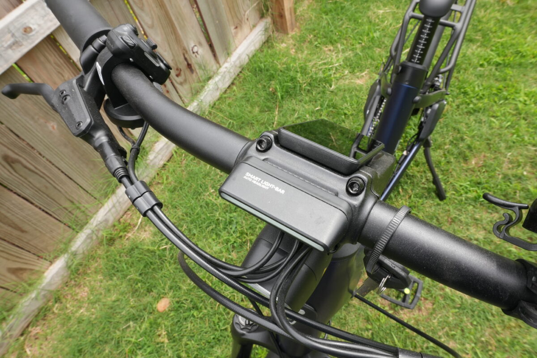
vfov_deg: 53.1
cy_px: 179
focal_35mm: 24
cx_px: 268
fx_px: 358
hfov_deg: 73.7
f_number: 16
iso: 250
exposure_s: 1/20
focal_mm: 16
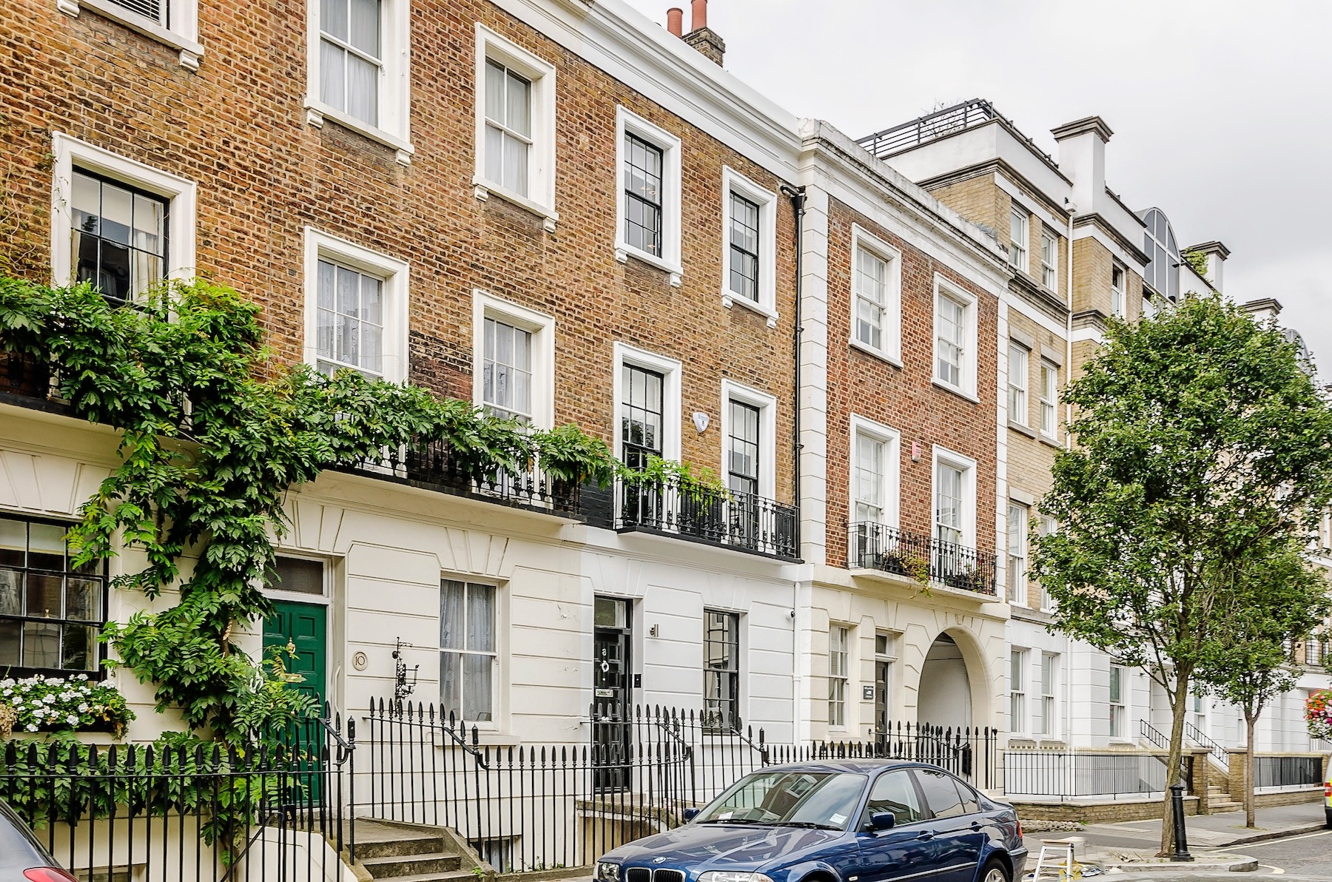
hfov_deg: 62.0
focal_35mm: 30
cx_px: 666
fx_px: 1108
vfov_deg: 43.4
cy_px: 441
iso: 100
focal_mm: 20
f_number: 8
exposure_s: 1/50
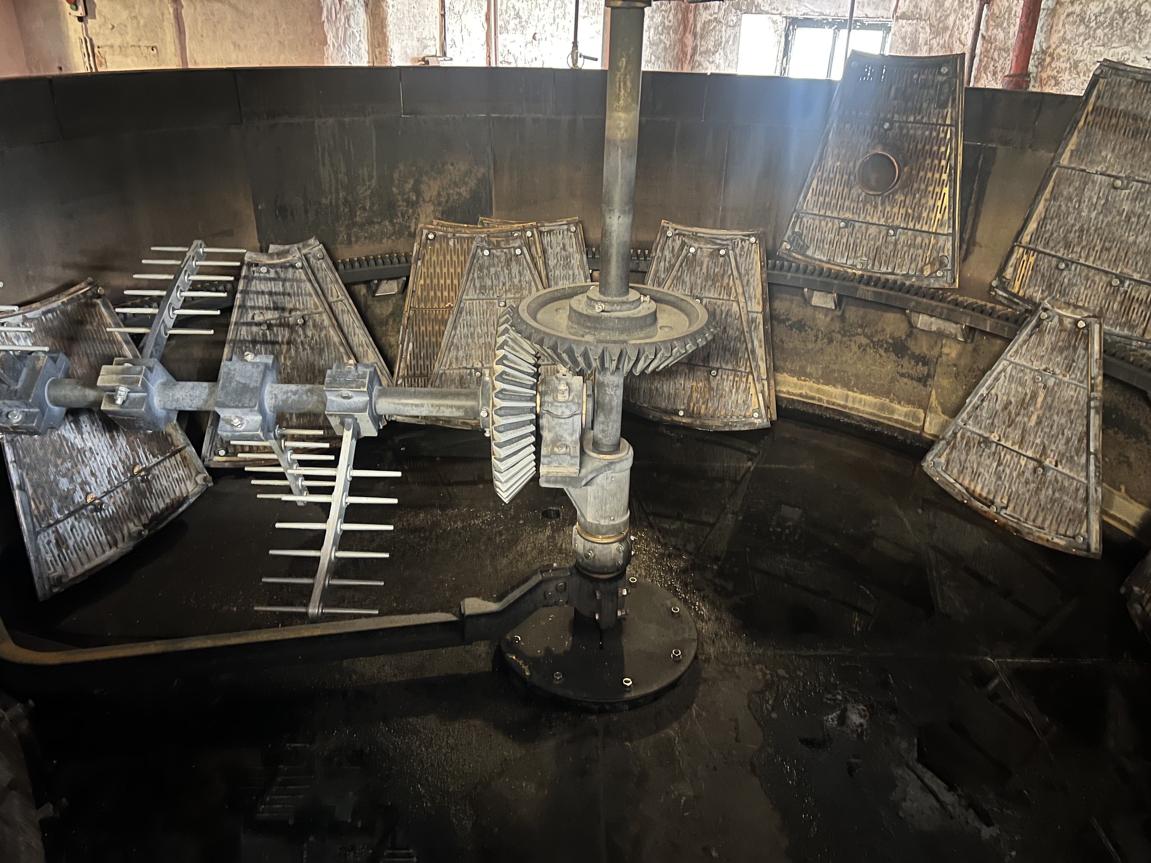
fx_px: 865
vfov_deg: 53.1
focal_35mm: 26
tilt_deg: -25.4
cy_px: 432
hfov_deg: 67.3
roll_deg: -1.4
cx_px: 576
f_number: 1.5
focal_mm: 5.7
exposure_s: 1/13
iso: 640
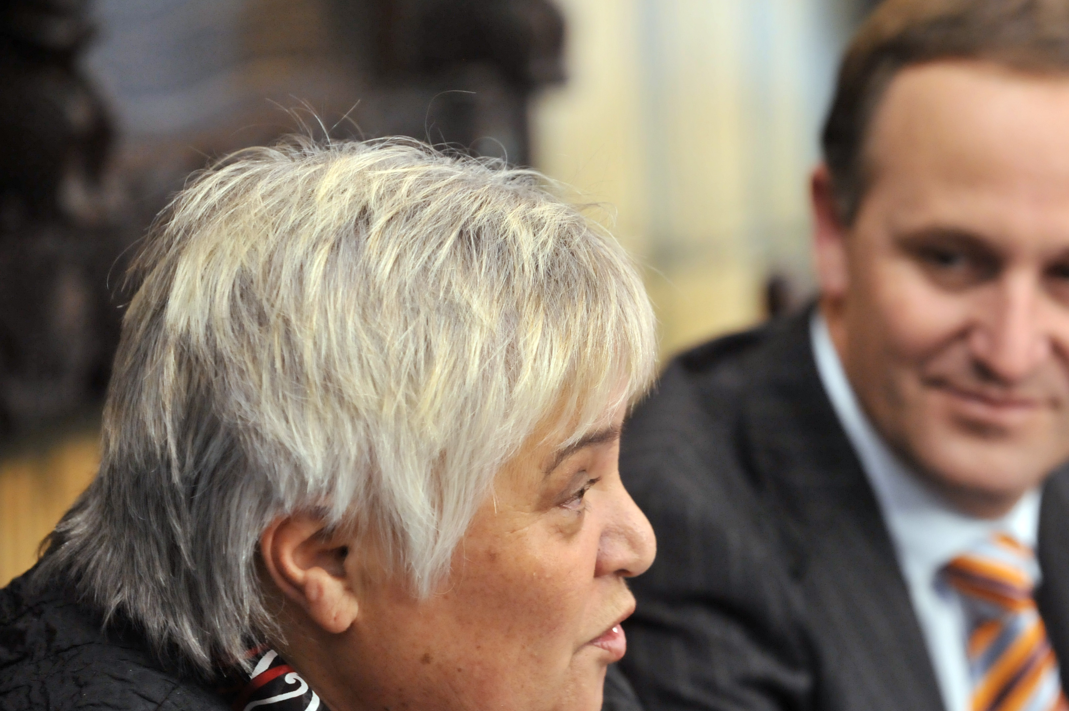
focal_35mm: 191
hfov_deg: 10.8
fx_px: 5668
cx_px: 674
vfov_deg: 7.2
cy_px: 443
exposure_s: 1/125
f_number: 5
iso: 2500
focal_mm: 145
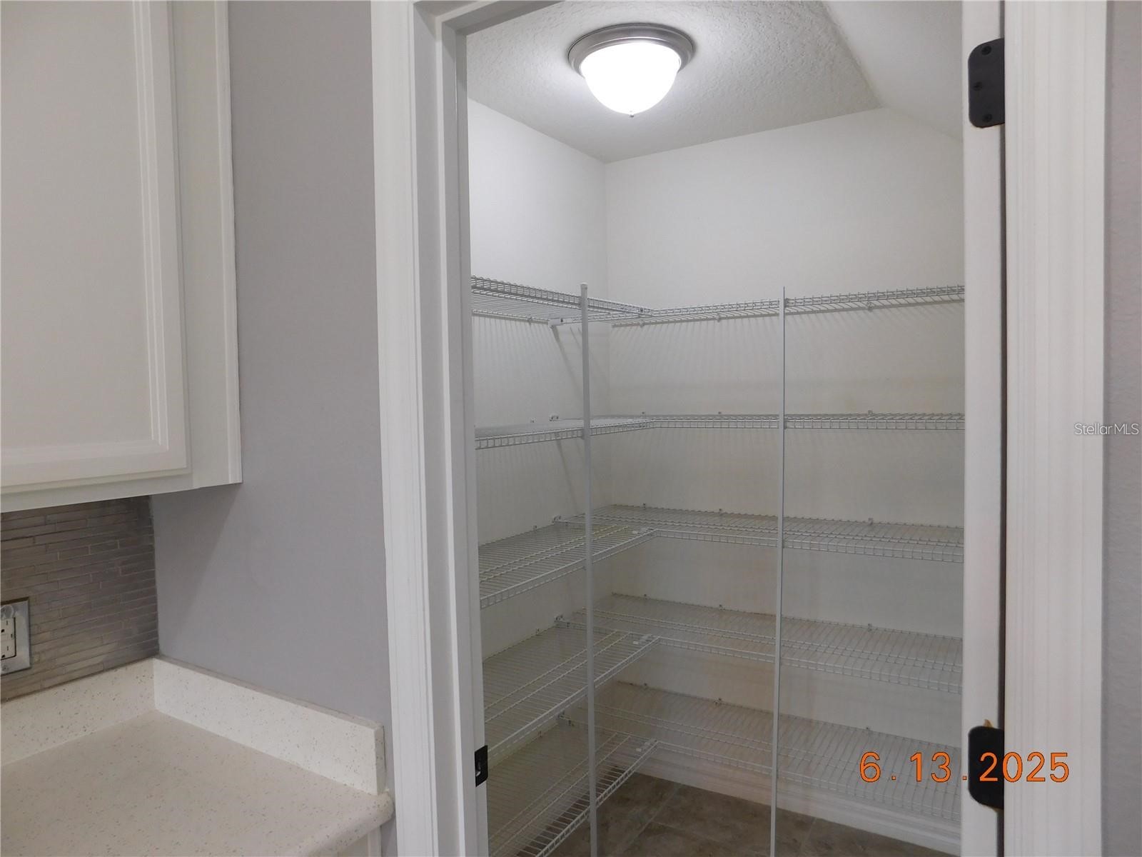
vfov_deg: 58.9
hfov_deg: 73.9
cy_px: 428
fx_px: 759
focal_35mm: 23
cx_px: 571
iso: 125
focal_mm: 4
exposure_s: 1/50
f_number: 3
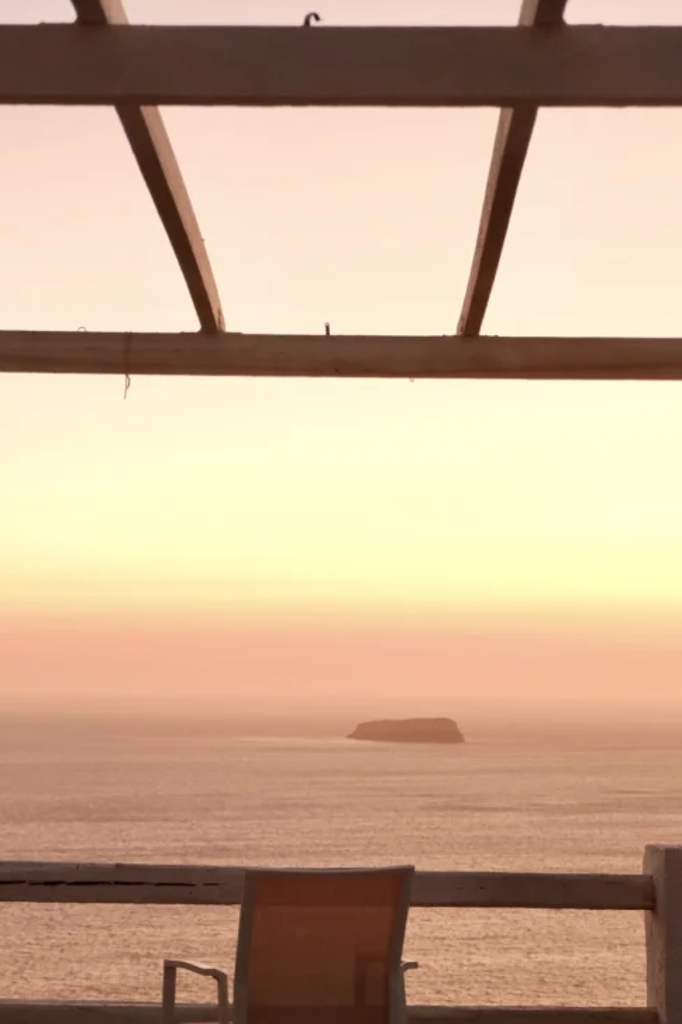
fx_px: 1962
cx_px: 320
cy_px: 678
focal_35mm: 69
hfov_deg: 19.7
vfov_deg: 29.1
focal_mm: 32.9
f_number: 3.6
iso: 3200
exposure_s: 1/60
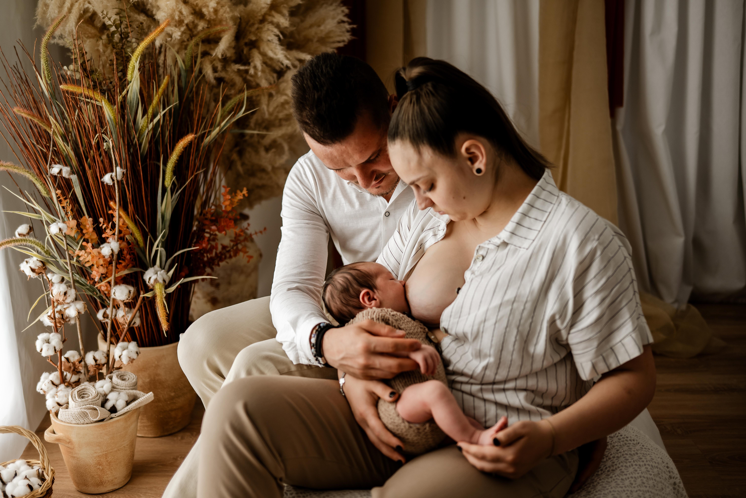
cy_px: 249
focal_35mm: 40
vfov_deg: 33.4
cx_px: 373
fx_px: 829
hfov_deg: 48.5
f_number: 2
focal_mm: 40
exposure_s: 1/500
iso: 200
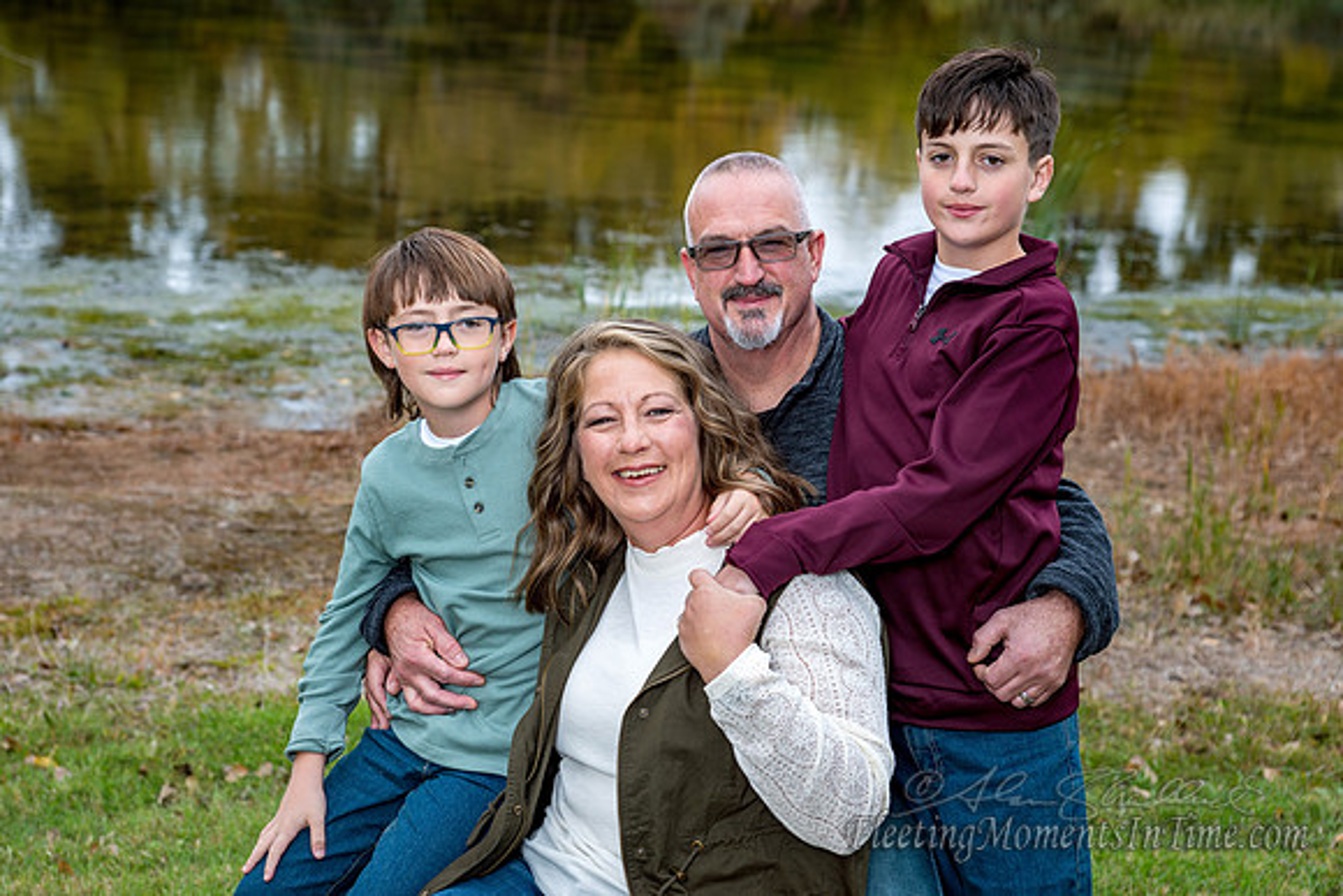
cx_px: 672
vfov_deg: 27.0
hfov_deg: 39.6
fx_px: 1866
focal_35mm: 50
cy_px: 448
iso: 125
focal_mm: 50
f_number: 4
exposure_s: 1/80
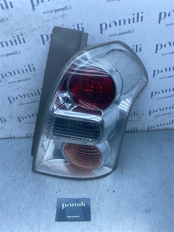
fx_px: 174
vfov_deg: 67.3
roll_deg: -3.5
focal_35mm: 26
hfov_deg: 53.1
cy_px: 116
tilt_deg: -39.0
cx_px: 87
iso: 32
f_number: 1.8
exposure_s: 1/934
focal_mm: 4.25
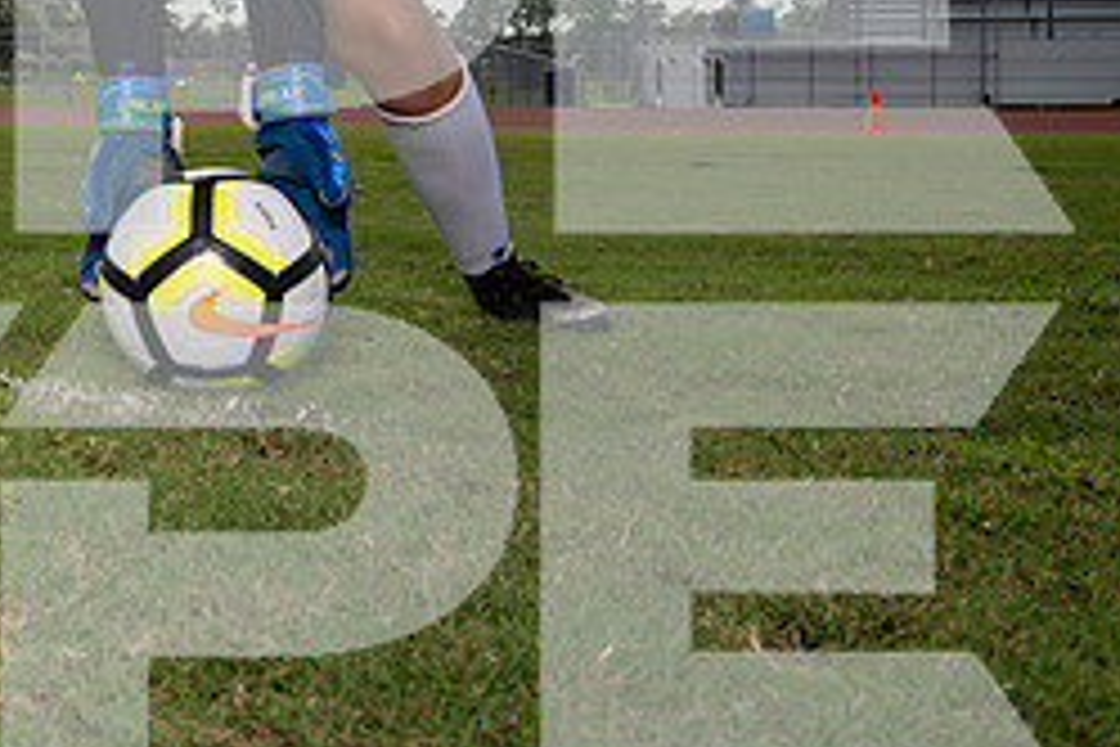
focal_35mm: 56
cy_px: -2
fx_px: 1742
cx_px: -72
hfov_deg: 32.0
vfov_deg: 23.2
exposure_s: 1/640
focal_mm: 24
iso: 250
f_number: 7.1
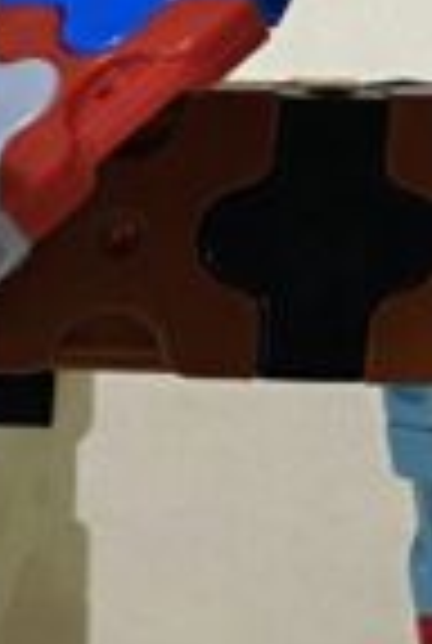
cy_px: 536
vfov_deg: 10.6
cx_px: -572
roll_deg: -1.5
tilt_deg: -16.2
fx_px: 3457
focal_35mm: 193
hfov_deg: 6.8
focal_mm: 4.25
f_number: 1.8
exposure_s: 1/60
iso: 500
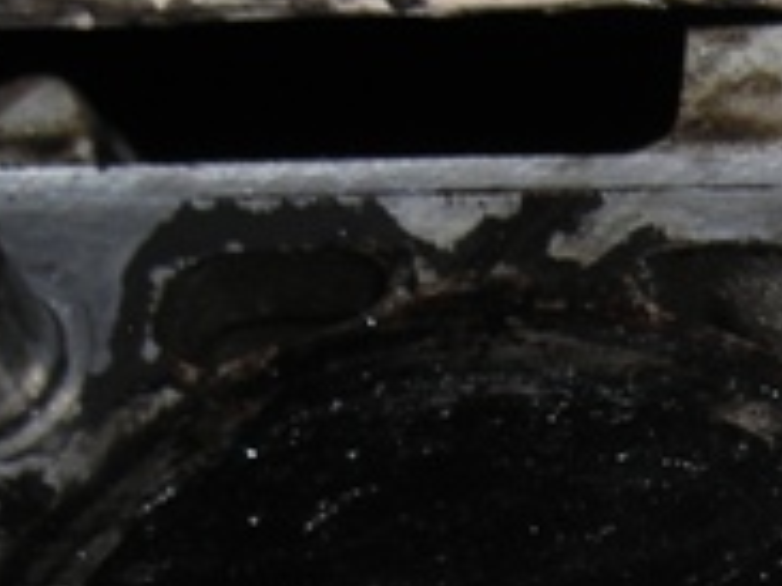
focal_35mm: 133
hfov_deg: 14.3
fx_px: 3003
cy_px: 890
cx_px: 961
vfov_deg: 10.7
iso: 50
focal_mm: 6.3
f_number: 3.2
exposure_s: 1/60
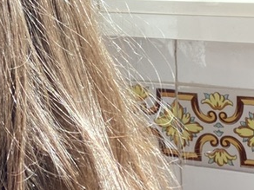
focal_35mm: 112
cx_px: 73
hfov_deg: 17.5
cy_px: 48
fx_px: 822
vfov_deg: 13.2
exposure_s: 1/121
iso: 25
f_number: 2.2
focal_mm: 2.87
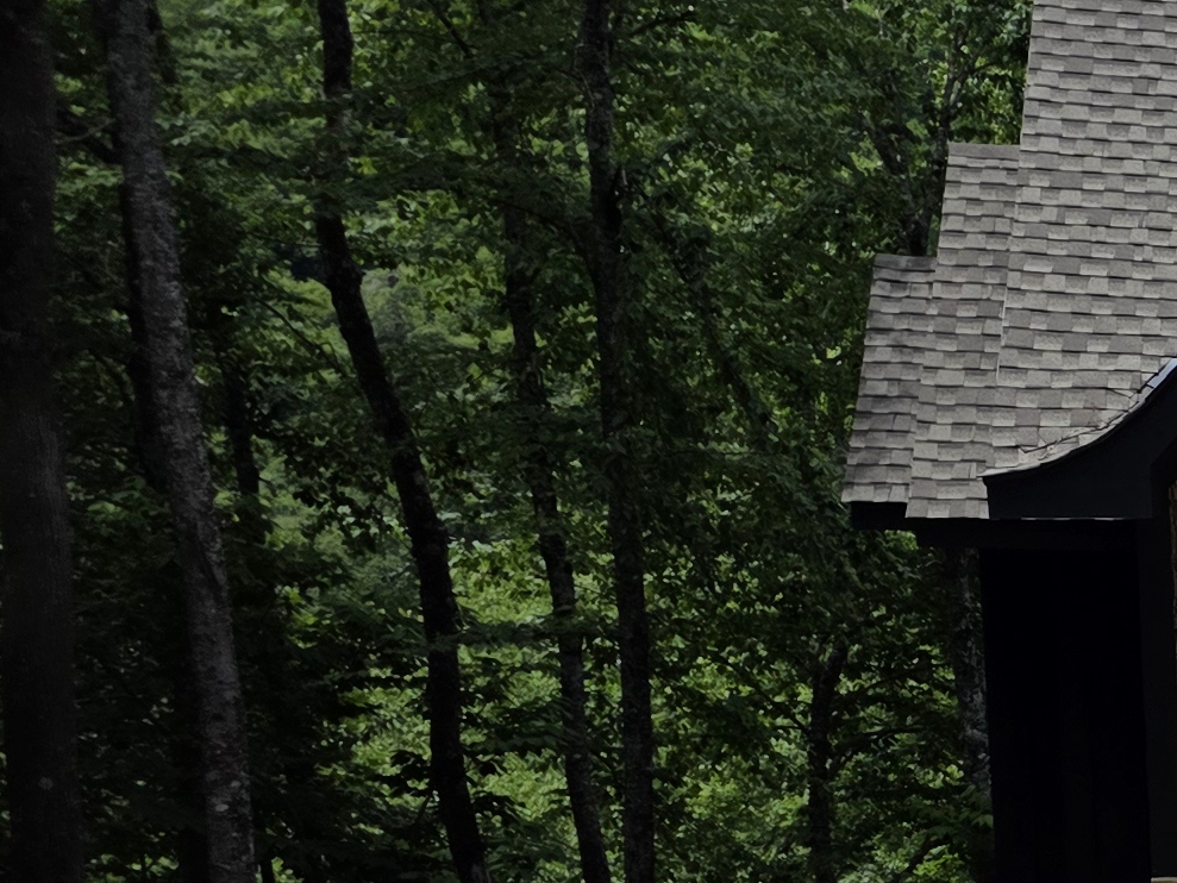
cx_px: 2347
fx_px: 3163
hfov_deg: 16.3
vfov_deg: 15.5
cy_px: 941
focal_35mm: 93
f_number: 1.7
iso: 80
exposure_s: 1/5447
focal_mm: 6.3
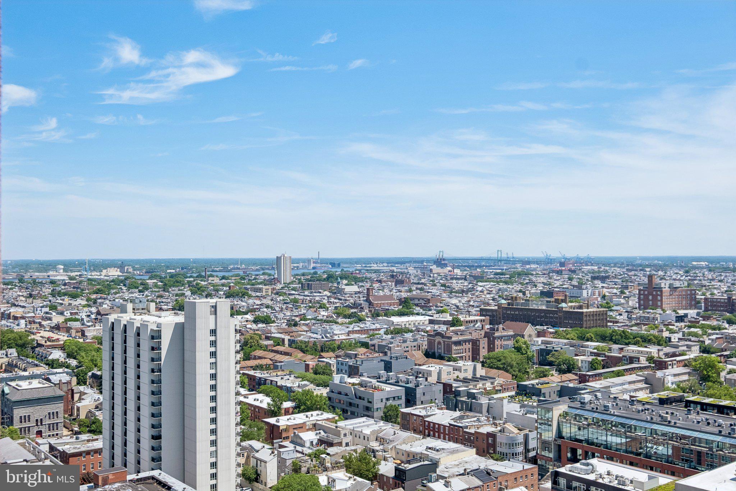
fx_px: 736
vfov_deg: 36.9
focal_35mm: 36
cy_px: 246
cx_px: 368
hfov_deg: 53.1
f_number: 8
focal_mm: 24
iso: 250
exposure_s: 1/950
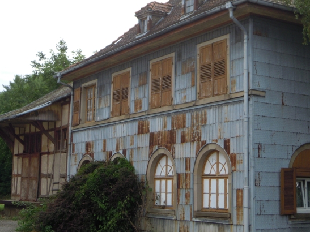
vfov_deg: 24.4
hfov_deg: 32.1
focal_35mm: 60
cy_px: 106
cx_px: 178
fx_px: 537
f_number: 3.2
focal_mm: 7.3
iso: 100
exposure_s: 1/500
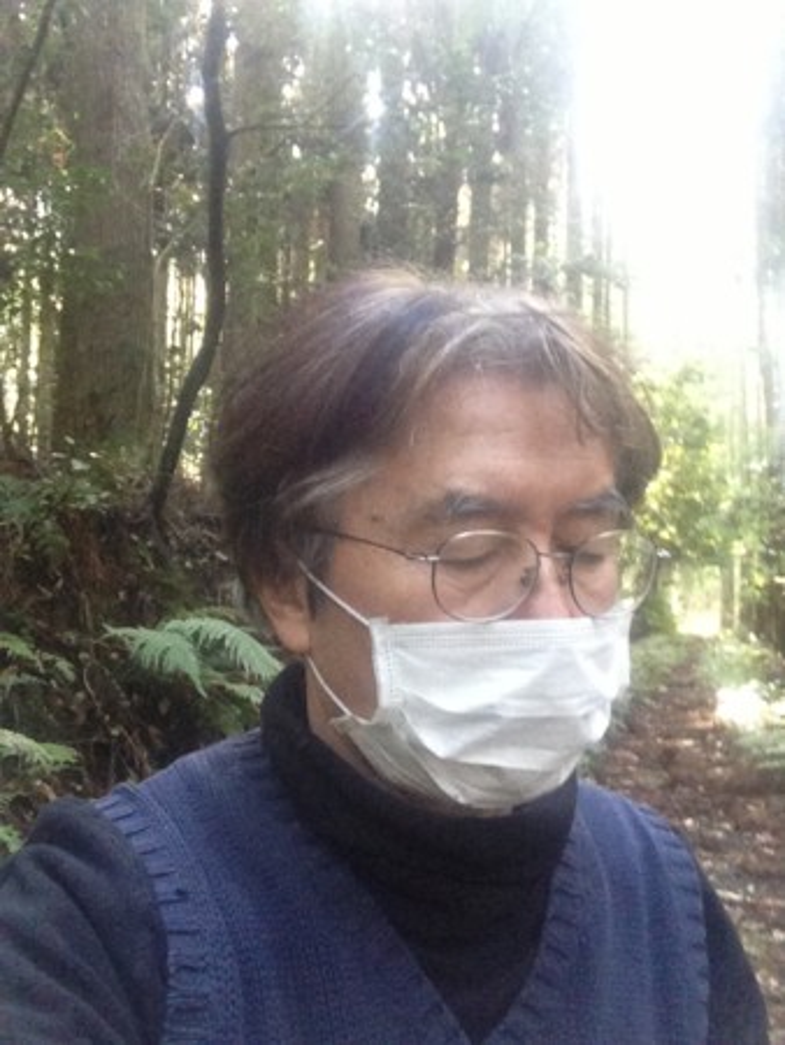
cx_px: 392
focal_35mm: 35
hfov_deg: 40.7
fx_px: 1057
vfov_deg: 52.6
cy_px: 522
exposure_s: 1/30
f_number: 2.4
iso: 250
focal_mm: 2.18
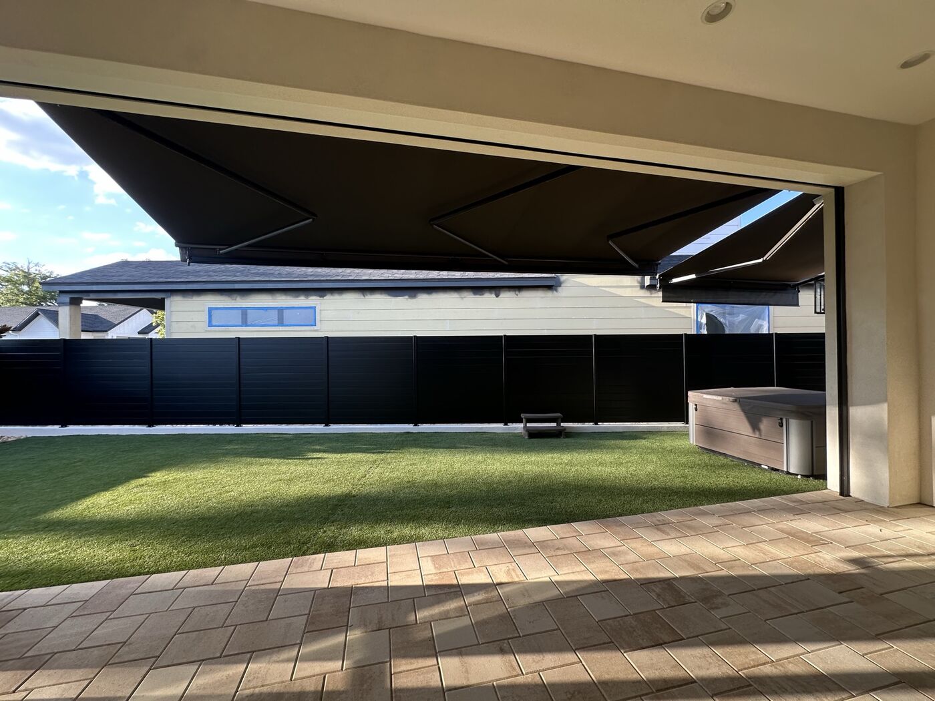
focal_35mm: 14
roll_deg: -0.6
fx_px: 378
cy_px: 350
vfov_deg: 85.7
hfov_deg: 102.1
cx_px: 468
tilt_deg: +3.1
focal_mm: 2.22
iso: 64
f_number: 2.2
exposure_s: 1/287
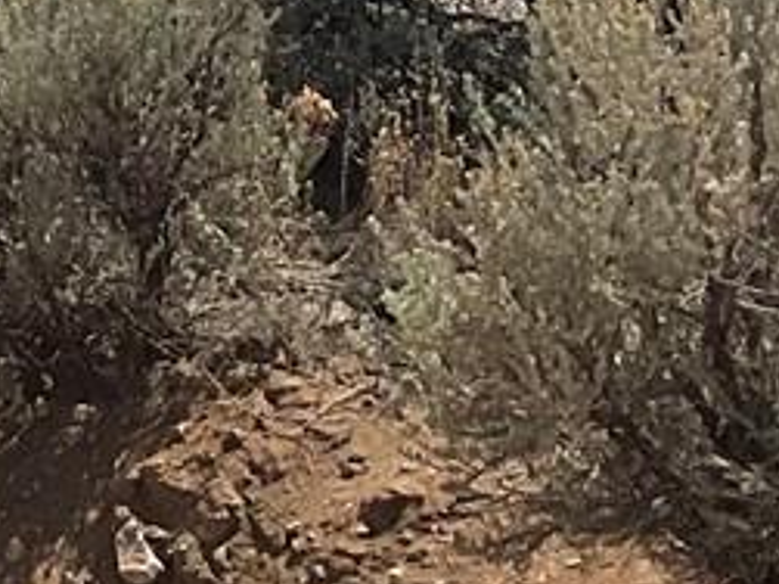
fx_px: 4161
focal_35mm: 185
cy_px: -1162
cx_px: -1033
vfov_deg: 7.2
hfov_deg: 9.6
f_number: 1.8
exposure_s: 1/4785
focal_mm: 3
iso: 16
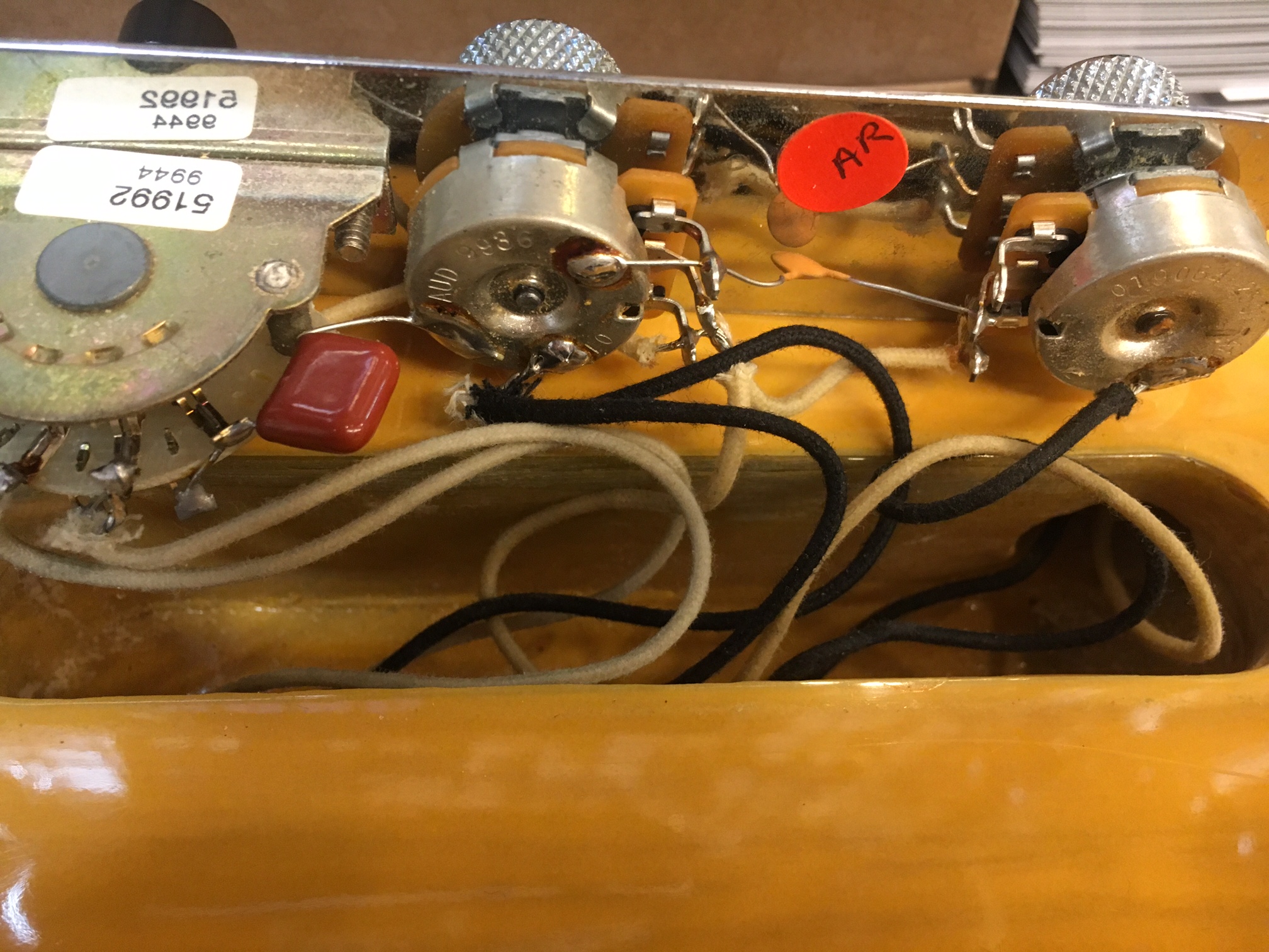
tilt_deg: -58.5
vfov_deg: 48.2
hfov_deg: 61.7
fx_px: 1063
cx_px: 634
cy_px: 476
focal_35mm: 29
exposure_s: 1/24
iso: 200
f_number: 2.2
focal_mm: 4.15
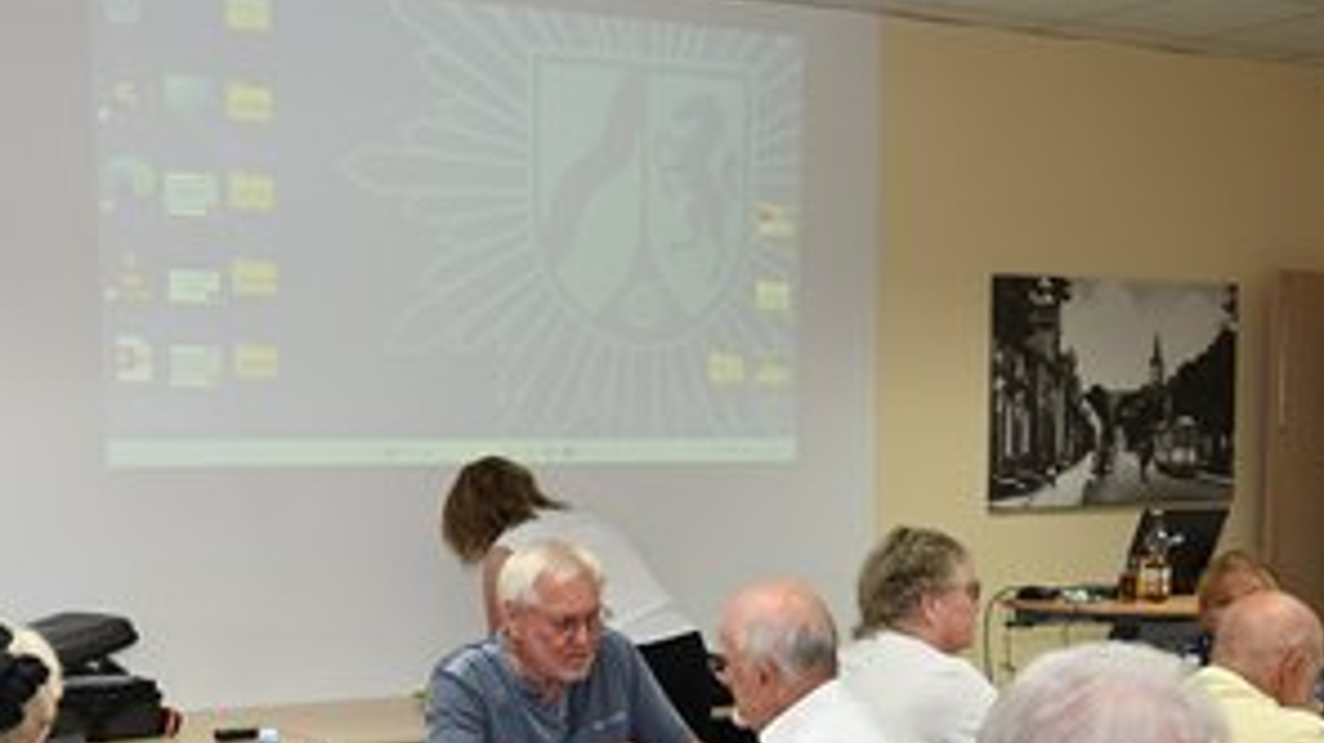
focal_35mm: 57
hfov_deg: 36.0
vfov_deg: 20.6
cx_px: 376
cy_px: 674
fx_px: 2000
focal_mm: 35
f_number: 4.5
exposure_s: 1/60
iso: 560
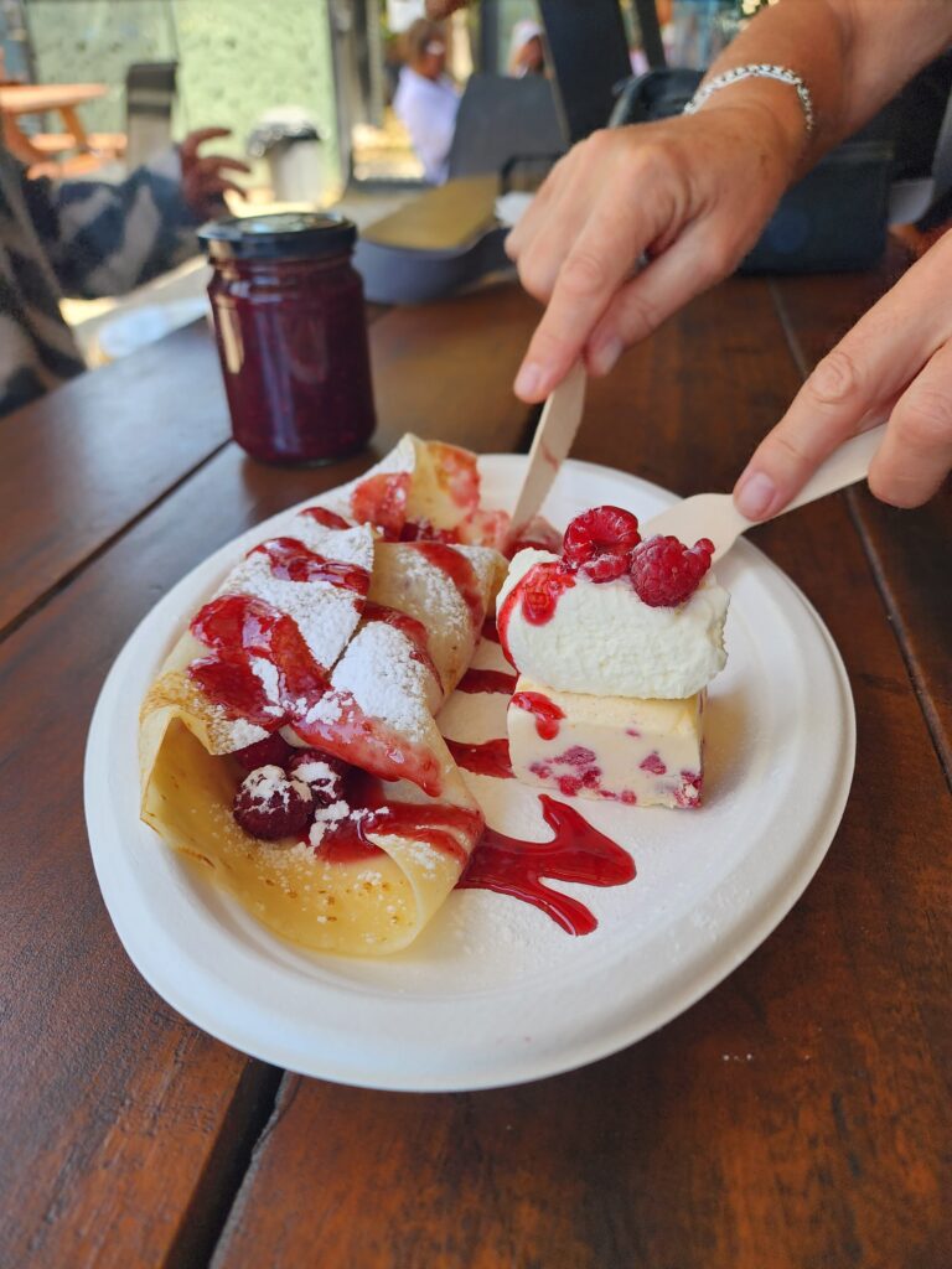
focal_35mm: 23
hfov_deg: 58.9
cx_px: 476
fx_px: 843
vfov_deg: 73.9
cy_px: 634
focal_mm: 6.4
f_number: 1.8
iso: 40
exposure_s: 1/180
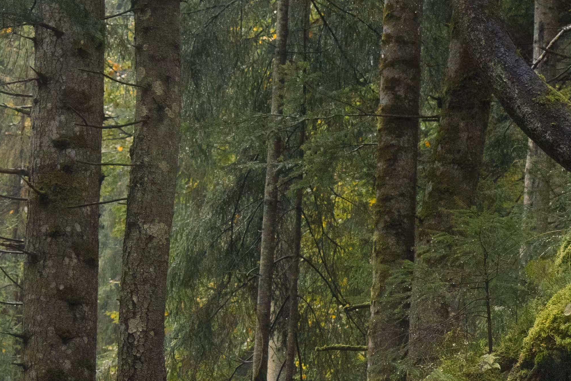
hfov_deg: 13.6
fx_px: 2379
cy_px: 429
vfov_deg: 9.1
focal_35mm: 150
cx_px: 475
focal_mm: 50
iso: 2500
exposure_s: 1/125
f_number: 6.3
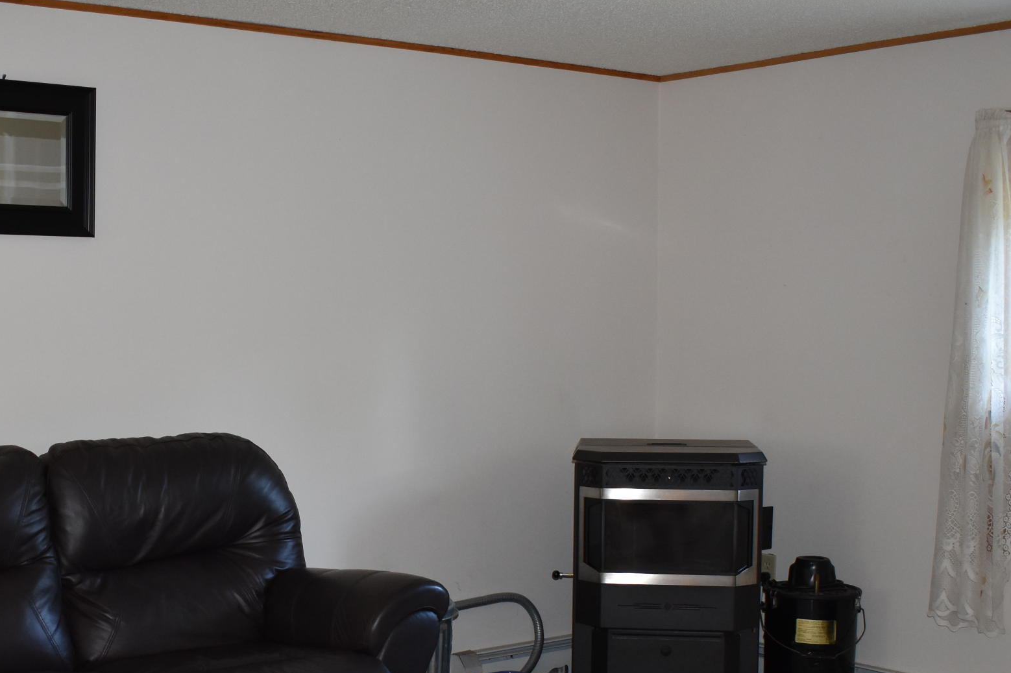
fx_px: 1460
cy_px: 500
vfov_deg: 25.7
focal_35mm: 52
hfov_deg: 37.9
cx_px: 354
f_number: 3.5
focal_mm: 18
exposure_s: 1/60
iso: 900
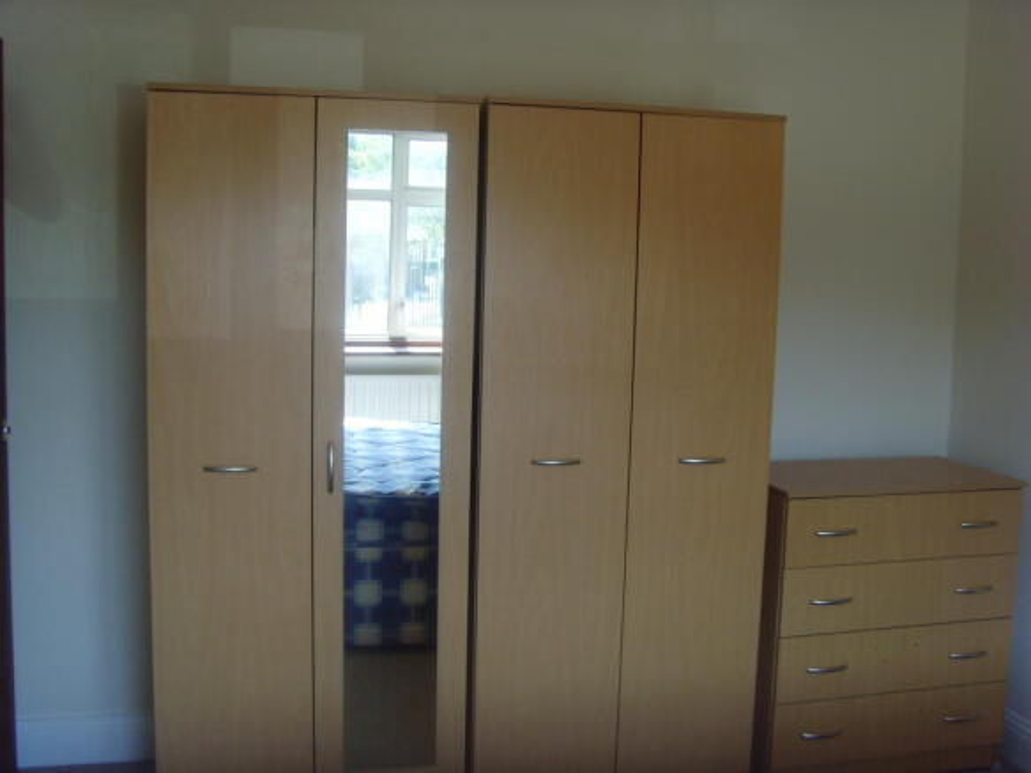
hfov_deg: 47.9
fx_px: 1161
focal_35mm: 39
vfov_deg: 36.8
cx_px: 516
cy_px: 386
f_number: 3.5
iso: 100
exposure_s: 1/60
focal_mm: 6.6
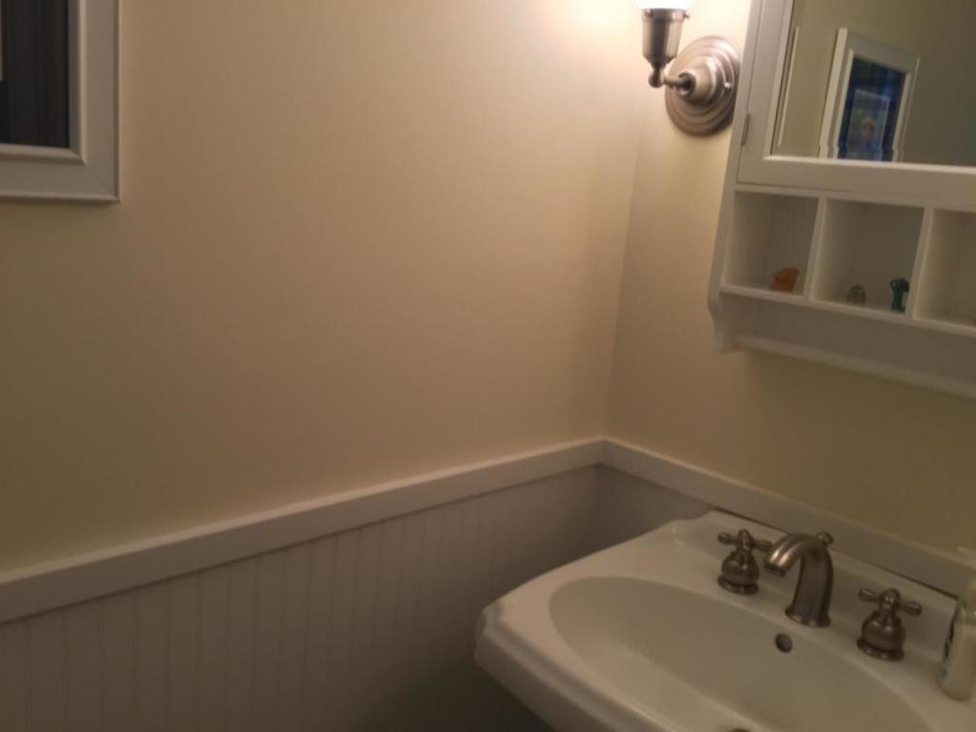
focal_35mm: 31
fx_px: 874
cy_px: 366
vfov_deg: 45.4
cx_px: 488
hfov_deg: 58.4
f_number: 2.4
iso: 64
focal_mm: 3.3
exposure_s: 1/30
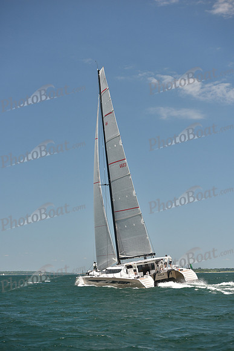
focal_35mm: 70
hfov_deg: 19.5
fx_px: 682
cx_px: 117
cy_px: 176
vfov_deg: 28.8
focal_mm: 70
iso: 320
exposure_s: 1/1250
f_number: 4.5
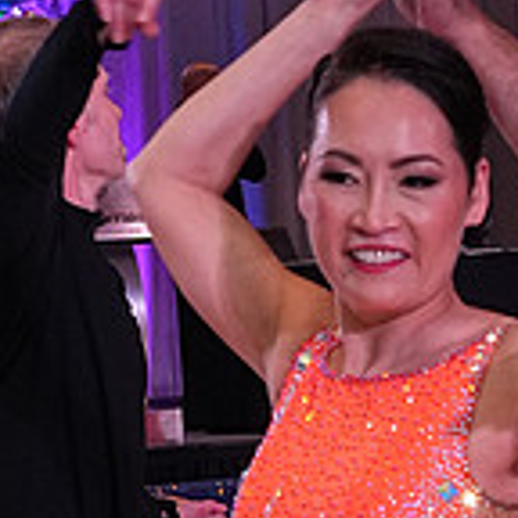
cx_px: 689
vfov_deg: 7.5
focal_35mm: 229
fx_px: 3877
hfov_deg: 7.6
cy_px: 806
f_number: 9
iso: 2500
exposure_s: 1/250
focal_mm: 45
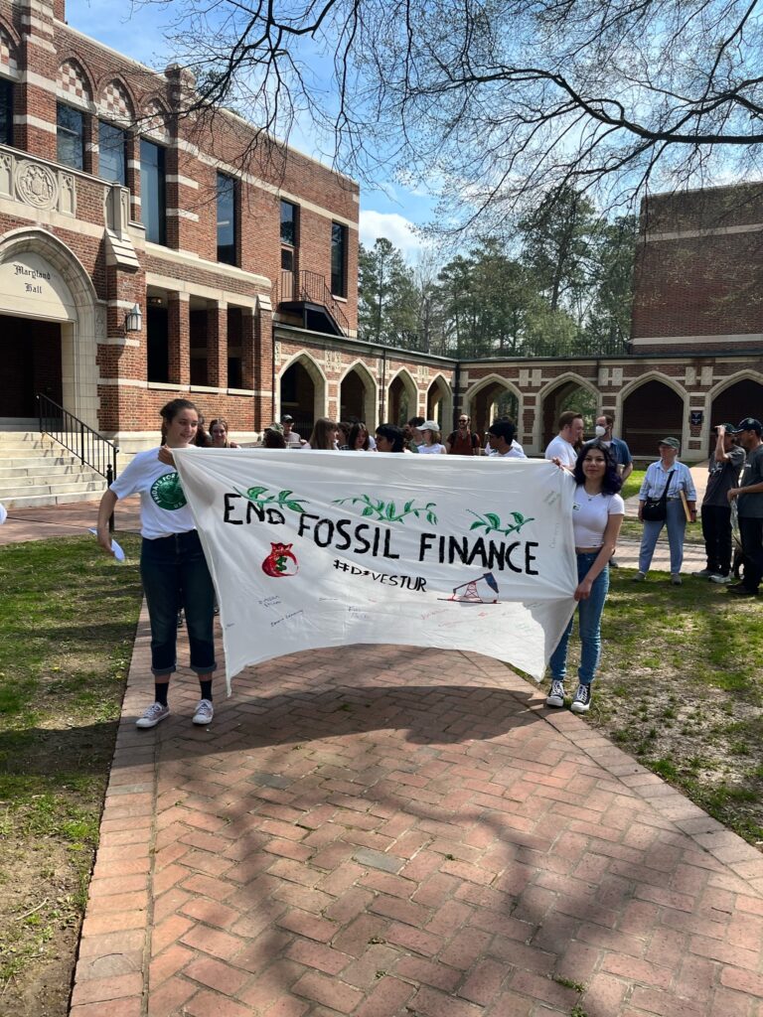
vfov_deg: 67.3
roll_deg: +0.3
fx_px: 764
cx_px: 382
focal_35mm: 26
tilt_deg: -4.3
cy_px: 508
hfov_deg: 53.1
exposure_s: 1/2358
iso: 50
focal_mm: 5.1
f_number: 1.6
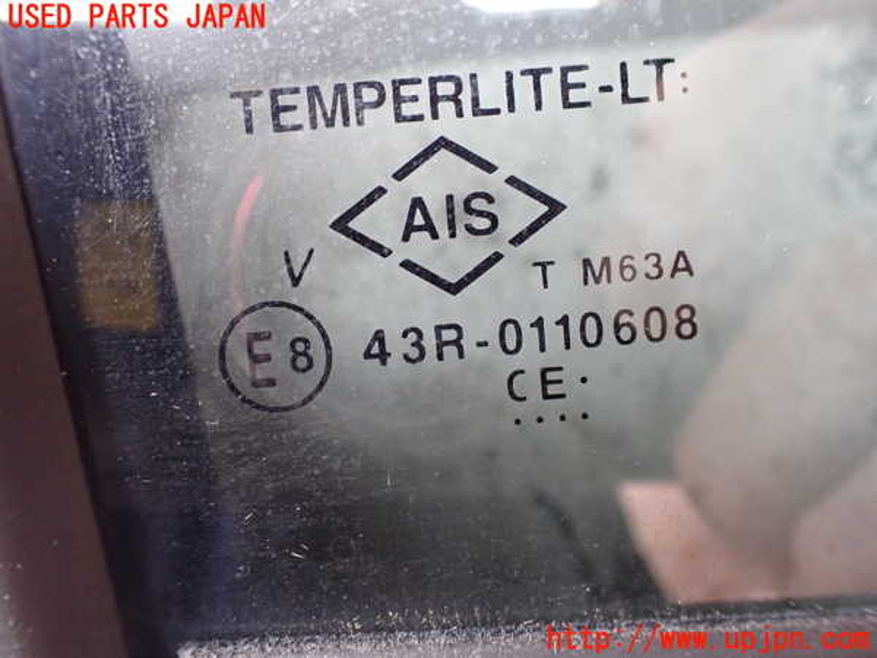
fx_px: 760
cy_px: 329
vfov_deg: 46.8
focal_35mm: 30
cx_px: 438
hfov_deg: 60.0
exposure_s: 1/125
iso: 500
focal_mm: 5.4
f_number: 2.3
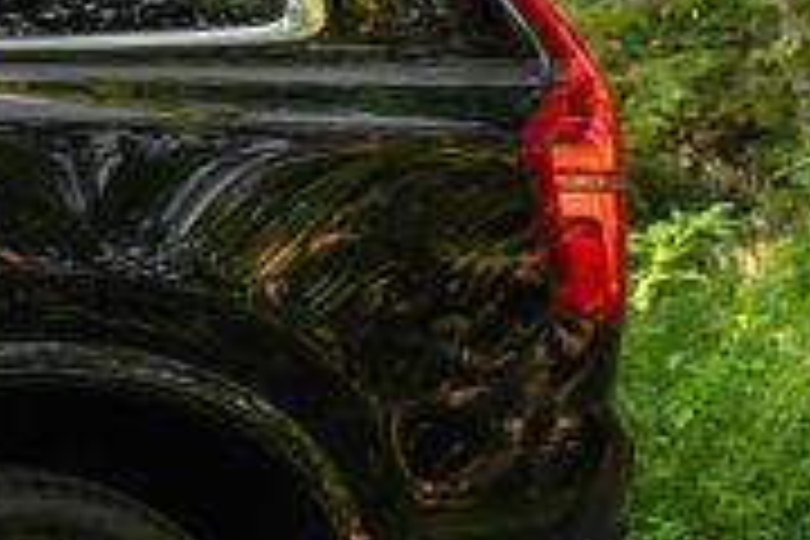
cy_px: 349
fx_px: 3195
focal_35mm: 142
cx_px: 76
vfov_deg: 9.7
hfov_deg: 14.3
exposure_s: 1/400
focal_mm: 40
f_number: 4.5
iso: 640
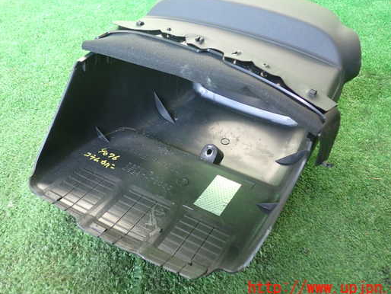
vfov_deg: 40.6
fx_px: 396
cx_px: 192
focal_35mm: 35
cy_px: 126
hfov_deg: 52.6
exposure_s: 1/60
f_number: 2.3
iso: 200
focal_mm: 5.4
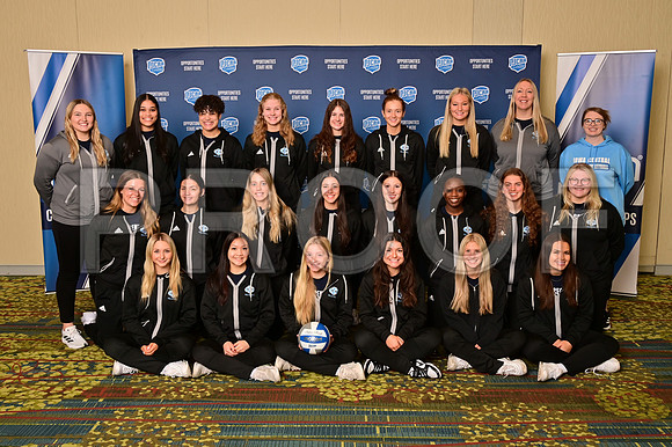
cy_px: 224
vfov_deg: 37.8
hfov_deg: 54.5
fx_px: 653
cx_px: 336
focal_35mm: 35
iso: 400
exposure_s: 1/125
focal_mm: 35
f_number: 11
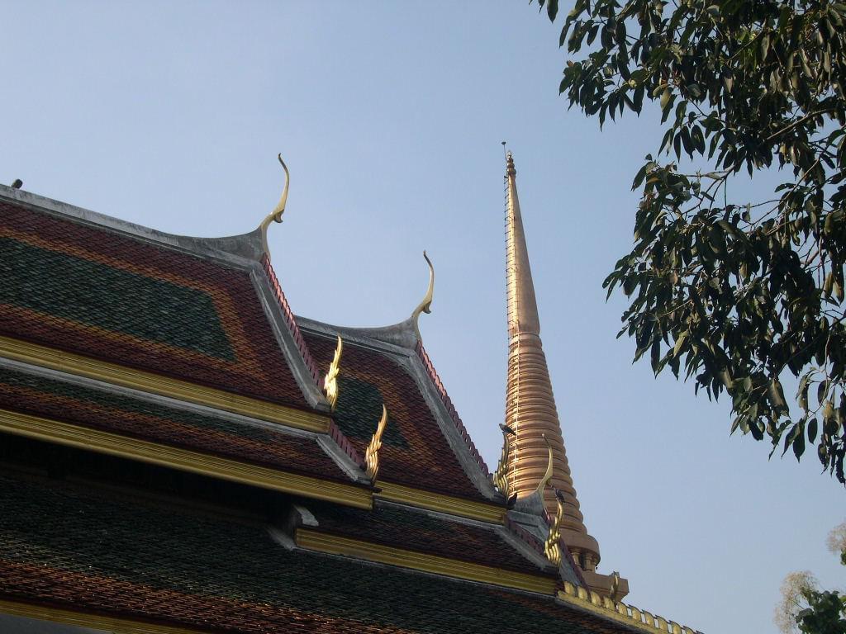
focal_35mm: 62
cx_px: 423
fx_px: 1515
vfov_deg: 23.7
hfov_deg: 31.2
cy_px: 317
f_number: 9.6
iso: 100
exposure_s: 1/102
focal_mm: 13.2
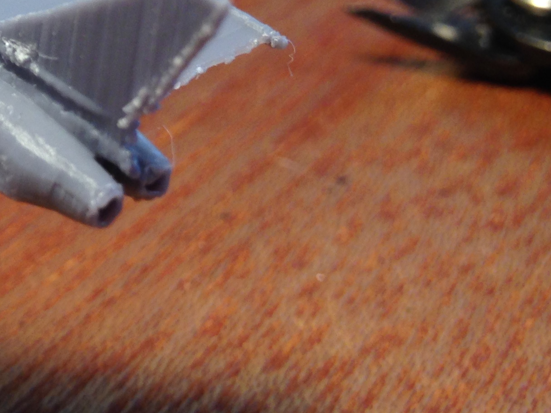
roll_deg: +3.6
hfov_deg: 20.3
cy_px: 58
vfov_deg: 16.4
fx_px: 1417
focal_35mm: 89
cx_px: -146
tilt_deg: -30.8
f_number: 2.4
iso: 50
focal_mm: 4.12
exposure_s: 1/30
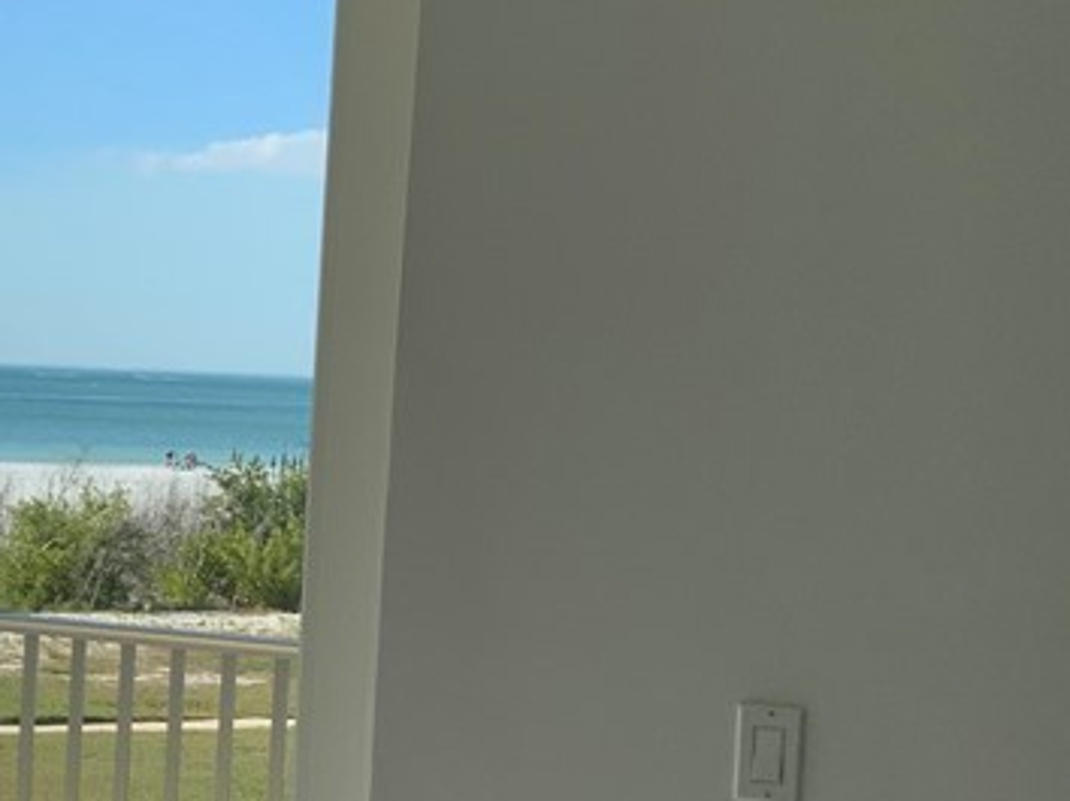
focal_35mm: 84
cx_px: -387
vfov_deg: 17.5
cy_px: 484
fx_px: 2595
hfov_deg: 20.8
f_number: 1.8
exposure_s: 1/912
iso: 16
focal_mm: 3
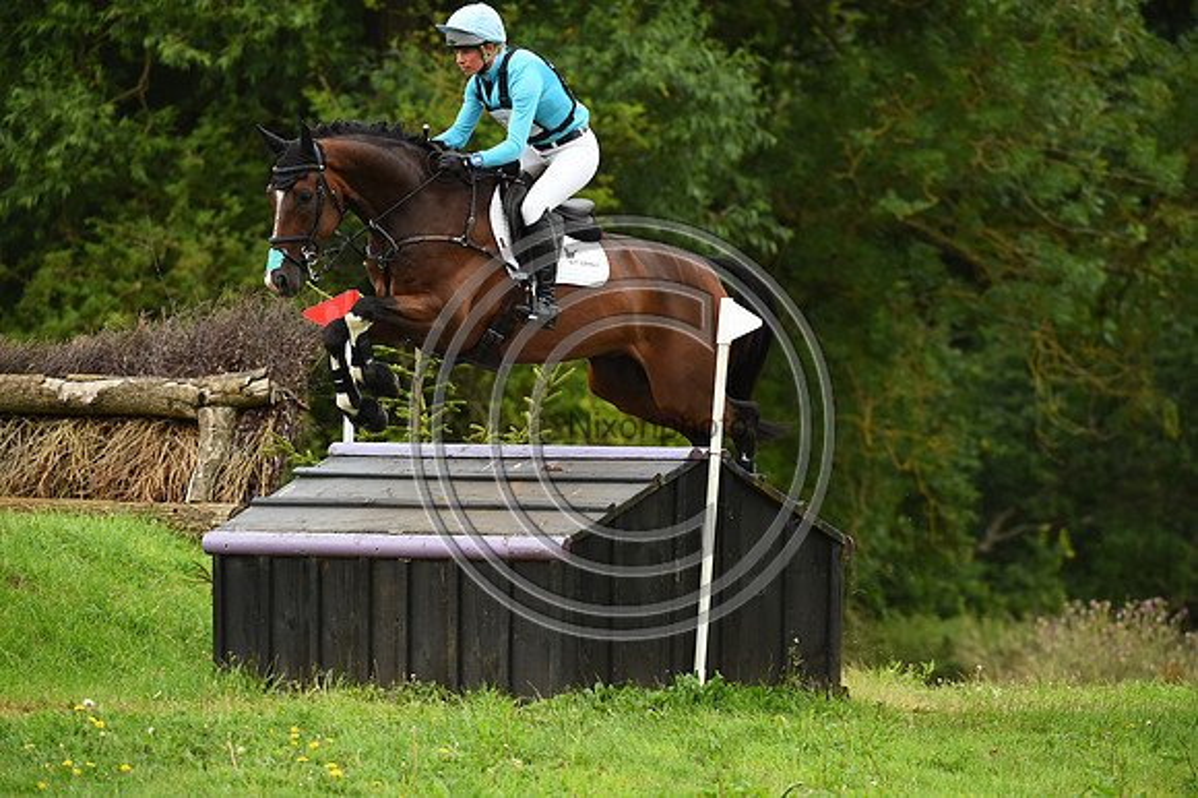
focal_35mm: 300
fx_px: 9977
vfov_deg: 4.6
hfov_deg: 6.9
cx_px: 599
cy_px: 399
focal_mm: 300
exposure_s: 1/1250
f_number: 5.6
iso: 1000
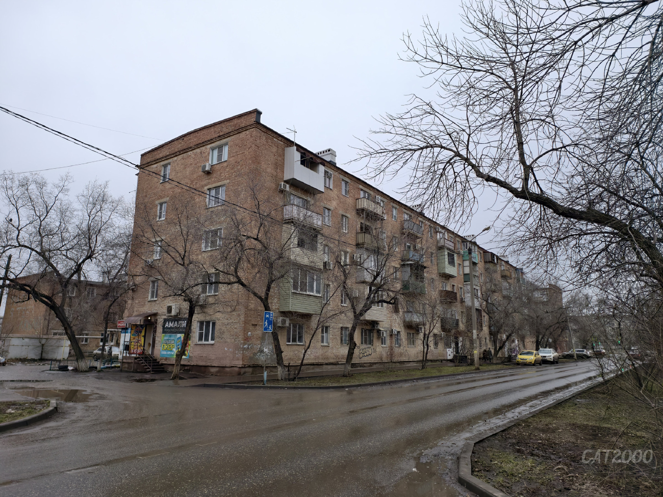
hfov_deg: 73.9
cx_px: 332
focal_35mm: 23
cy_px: 248
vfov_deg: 58.9
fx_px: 441
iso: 145
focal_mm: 6.54
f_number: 1.57
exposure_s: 1/3846
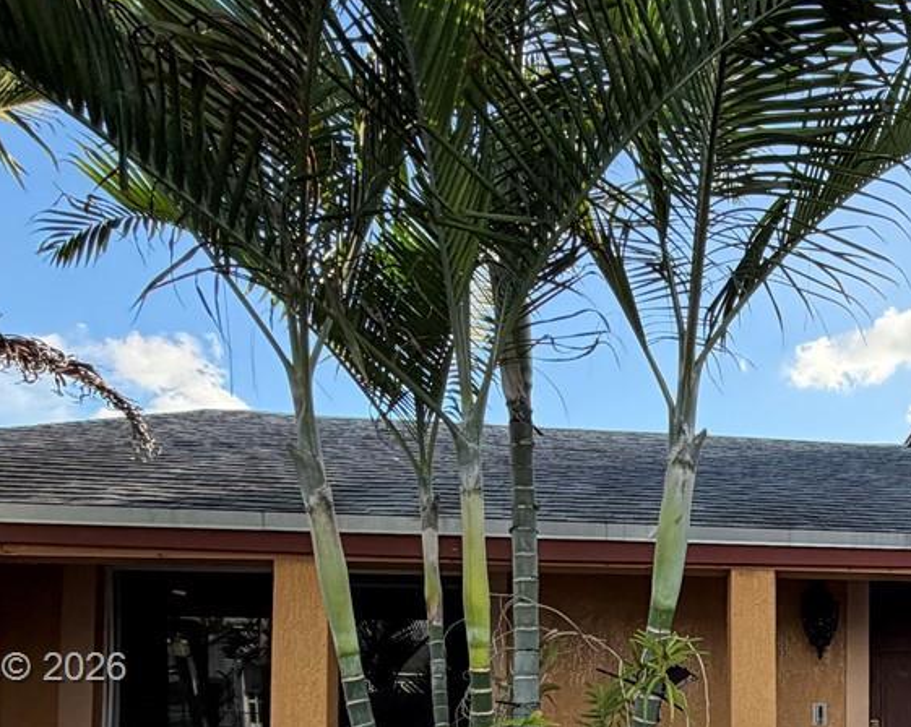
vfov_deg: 35.6
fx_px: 1051
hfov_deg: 40.7
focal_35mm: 39
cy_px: 670
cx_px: 921
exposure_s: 1/326
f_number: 2.2
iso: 50
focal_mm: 2.22
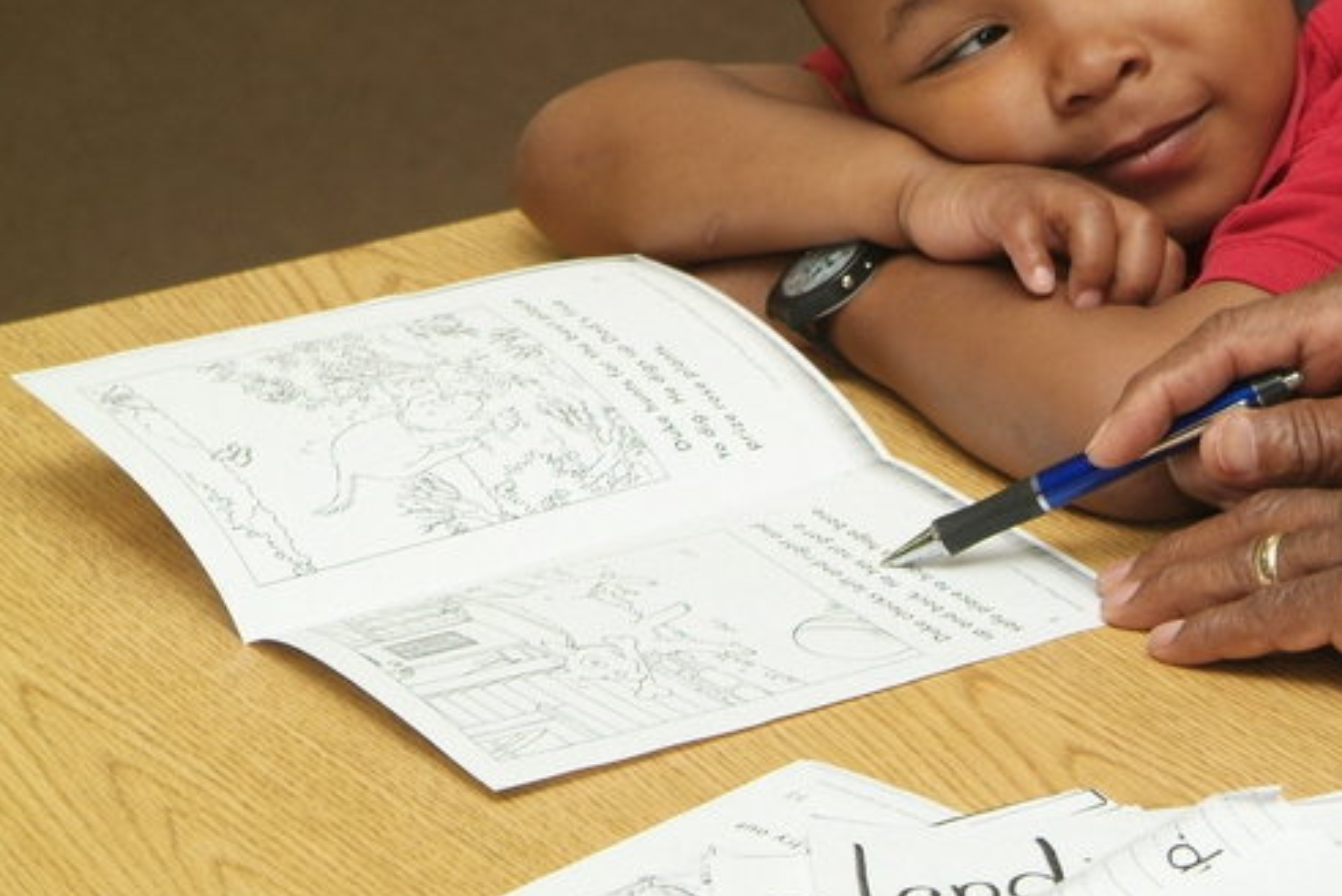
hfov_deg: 10.5
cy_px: 29
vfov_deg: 7.1
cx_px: 1378
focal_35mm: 194
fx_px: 7236
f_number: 5.6
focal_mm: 62
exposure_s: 1/60
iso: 400
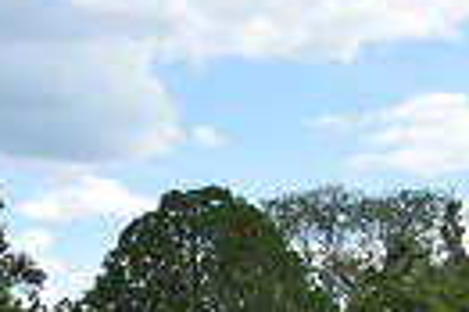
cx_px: -59
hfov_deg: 13.3
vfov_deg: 8.7
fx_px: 1965
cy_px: 581
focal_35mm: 151
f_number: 9
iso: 200
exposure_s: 1/320
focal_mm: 22
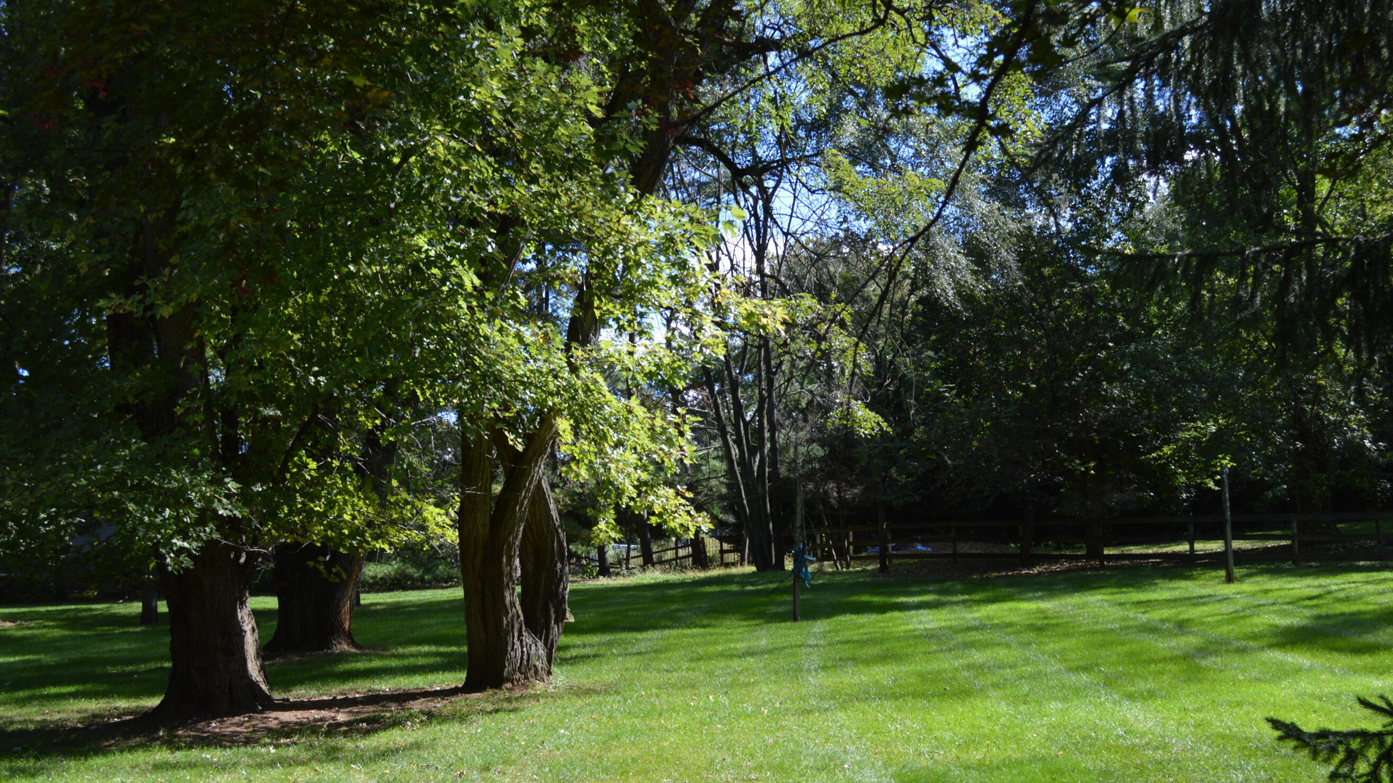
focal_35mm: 43
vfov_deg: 27.6
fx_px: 1588
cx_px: 782
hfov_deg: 47.3
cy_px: 516
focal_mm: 24
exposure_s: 1/125
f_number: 5.6
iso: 100
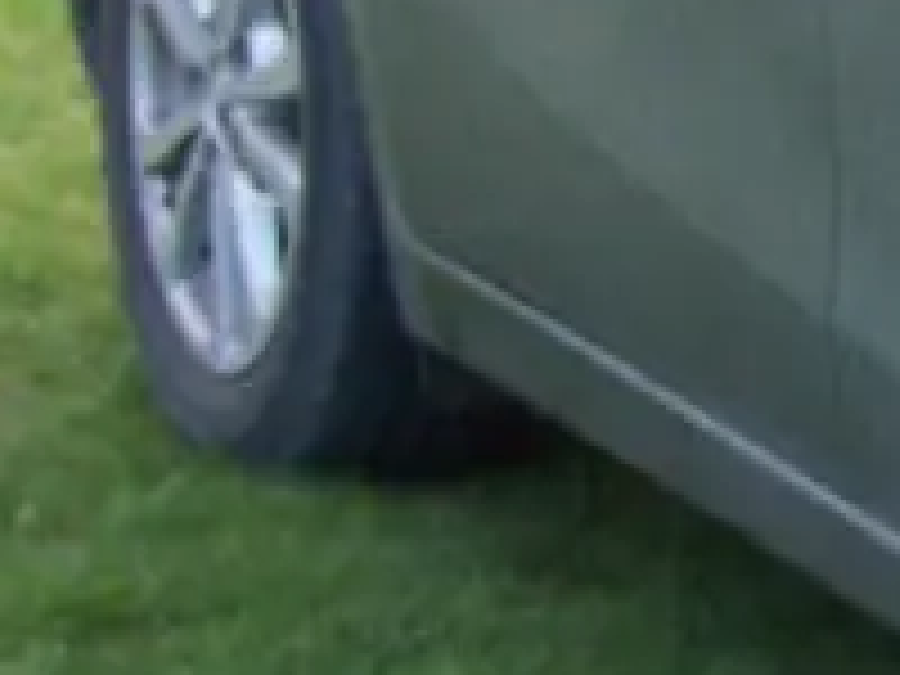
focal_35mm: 243
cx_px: 1728
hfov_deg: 7.8
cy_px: 189
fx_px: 6318
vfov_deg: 6.1
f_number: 2.8
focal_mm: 6.3
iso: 100
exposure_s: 1/60
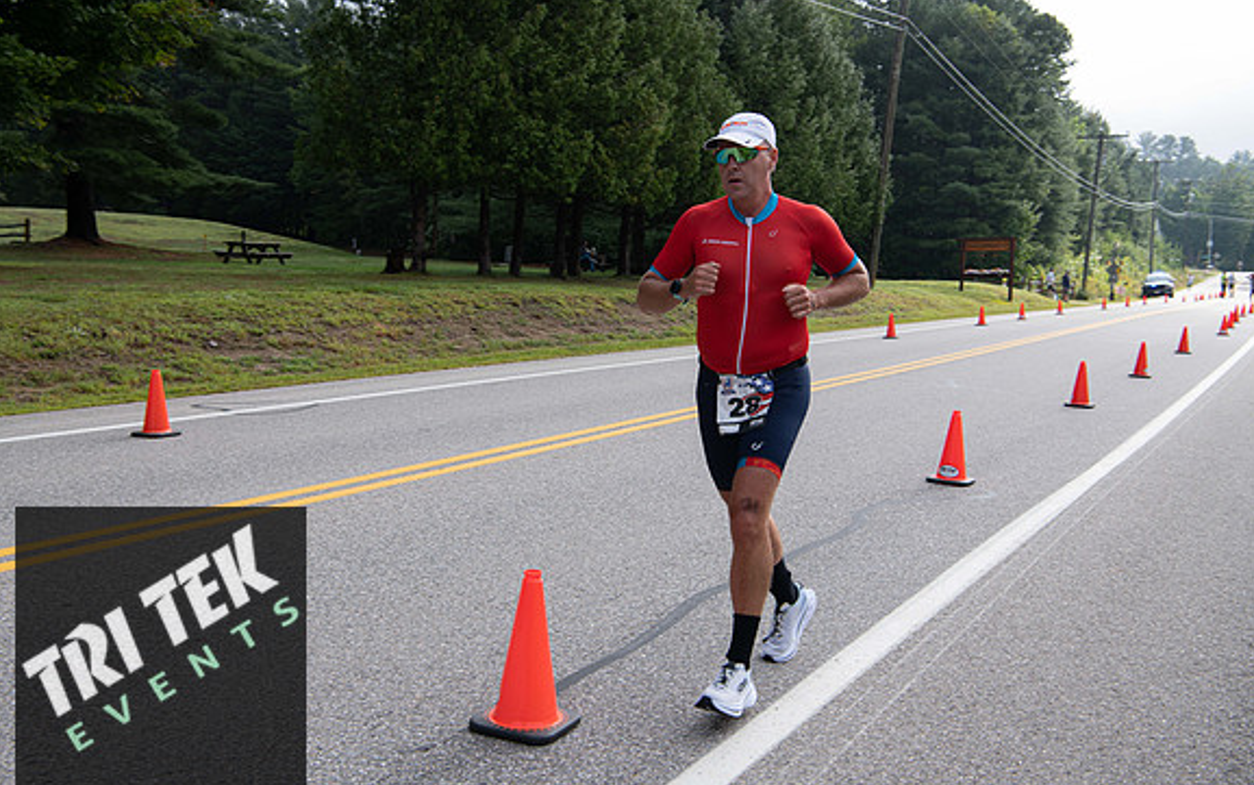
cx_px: 628
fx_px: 1402
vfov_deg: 31.3
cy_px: 395
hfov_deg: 48.2
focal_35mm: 41
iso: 160
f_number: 8
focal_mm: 40
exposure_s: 1/250
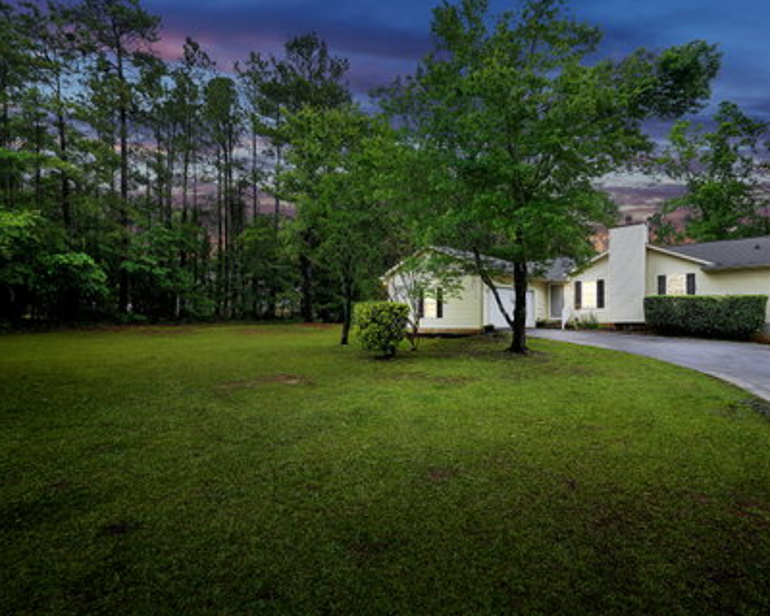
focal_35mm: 18
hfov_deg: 86.0
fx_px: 410
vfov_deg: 73.7
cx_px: 429
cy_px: 324
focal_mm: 10
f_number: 6.3
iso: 100
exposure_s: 1/100
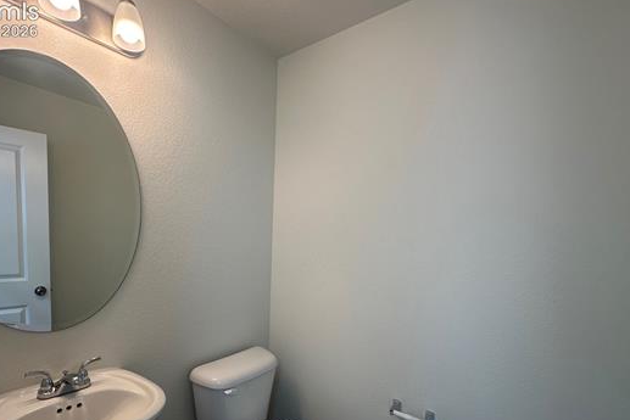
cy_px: 261
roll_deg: -2.3
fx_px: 315
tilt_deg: -4.0
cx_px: 280
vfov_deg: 66.5
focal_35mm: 18
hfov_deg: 89.6
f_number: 2.2
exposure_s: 1/120
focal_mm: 2.22
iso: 50
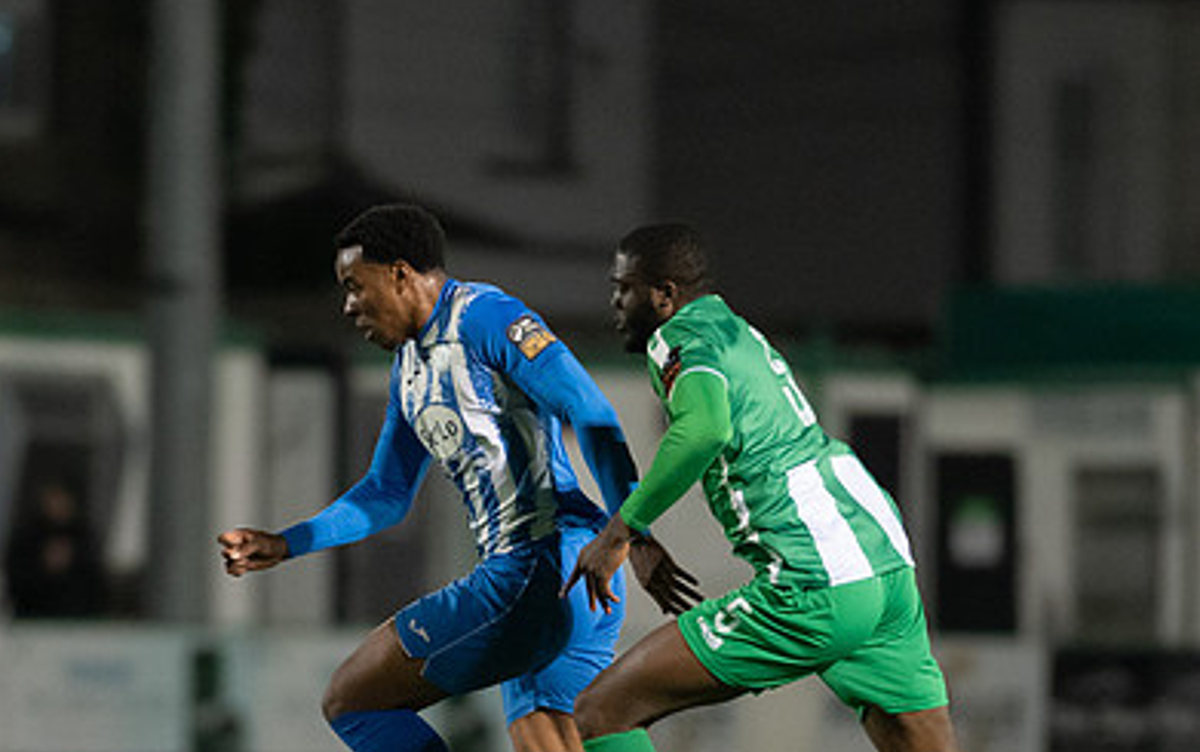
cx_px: 486
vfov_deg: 2.0
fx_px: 21436
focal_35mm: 655
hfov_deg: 3.2
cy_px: 612
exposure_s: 1/1000
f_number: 2.8
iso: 6400
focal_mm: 300
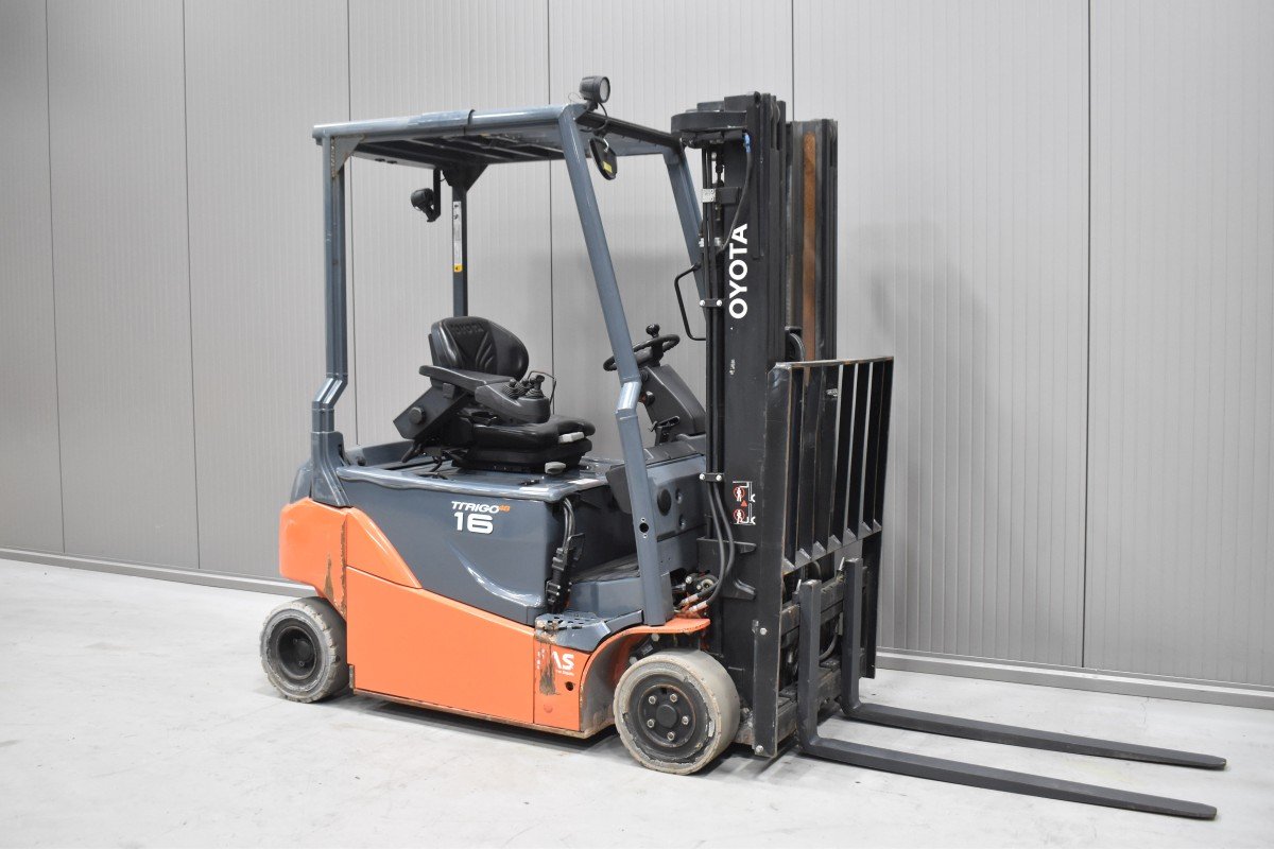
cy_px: 424
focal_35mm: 34
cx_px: 637
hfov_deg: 55.1
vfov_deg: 38.4
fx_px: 1221
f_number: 4.5
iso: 1600
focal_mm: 23
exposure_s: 1/30
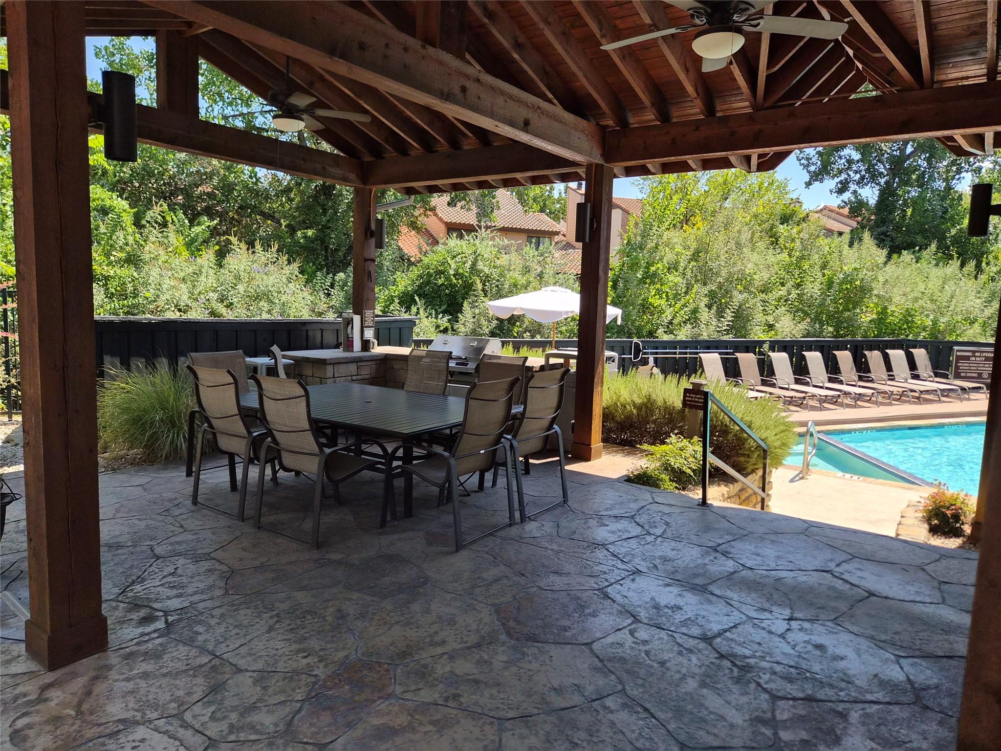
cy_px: 376
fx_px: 665
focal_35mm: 23
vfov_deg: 58.9
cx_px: 500
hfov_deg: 73.9
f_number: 1.8
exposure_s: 1/2680
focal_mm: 5.4
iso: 80
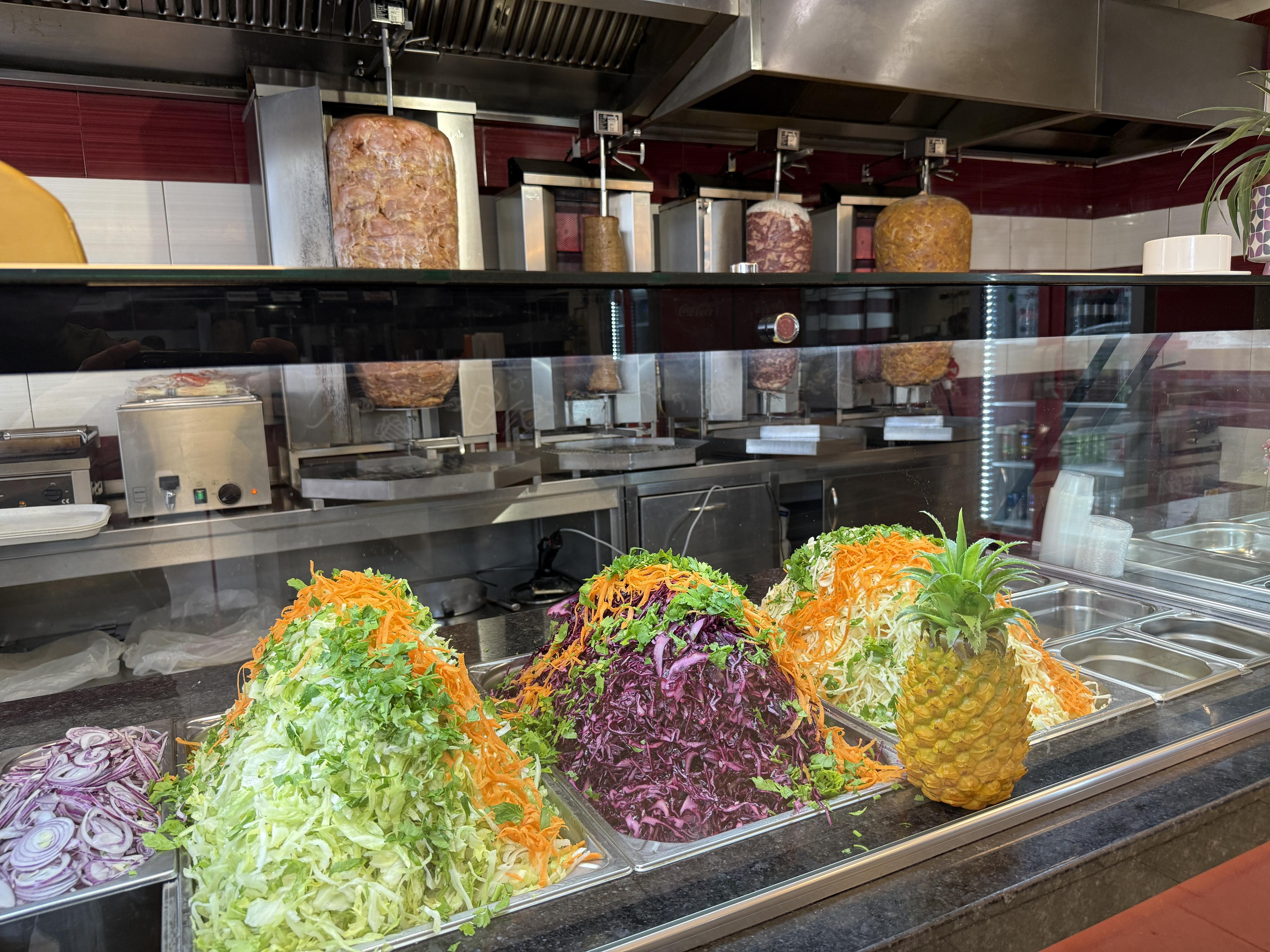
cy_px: 476
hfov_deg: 71.6
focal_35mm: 24
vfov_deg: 56.8
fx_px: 881
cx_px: 635
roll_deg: +2.1
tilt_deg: -7.8
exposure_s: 1/100
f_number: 1.78
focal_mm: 6.76
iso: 200
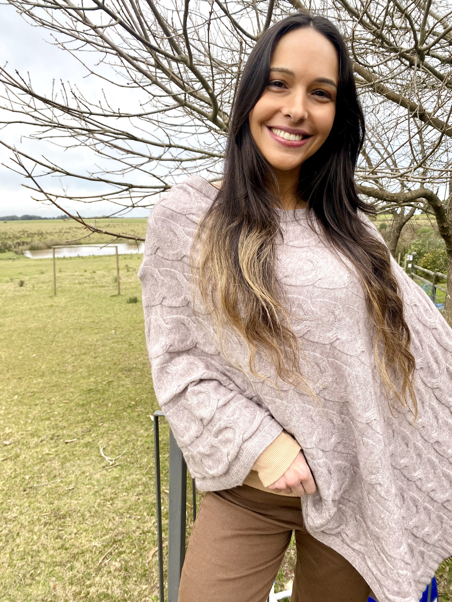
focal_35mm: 26
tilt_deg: -9.7
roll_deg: -1.1
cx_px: 226
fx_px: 453
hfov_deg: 53.1
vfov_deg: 67.3
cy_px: 301
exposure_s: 1/288
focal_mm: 4.25
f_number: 1.8
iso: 32
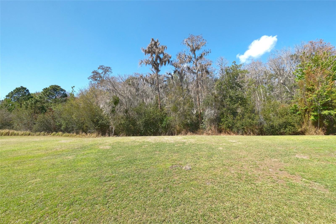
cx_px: 168
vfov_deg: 90.0
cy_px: 112
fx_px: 112
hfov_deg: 112.6
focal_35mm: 12
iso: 200
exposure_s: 1/8000
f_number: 8
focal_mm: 8
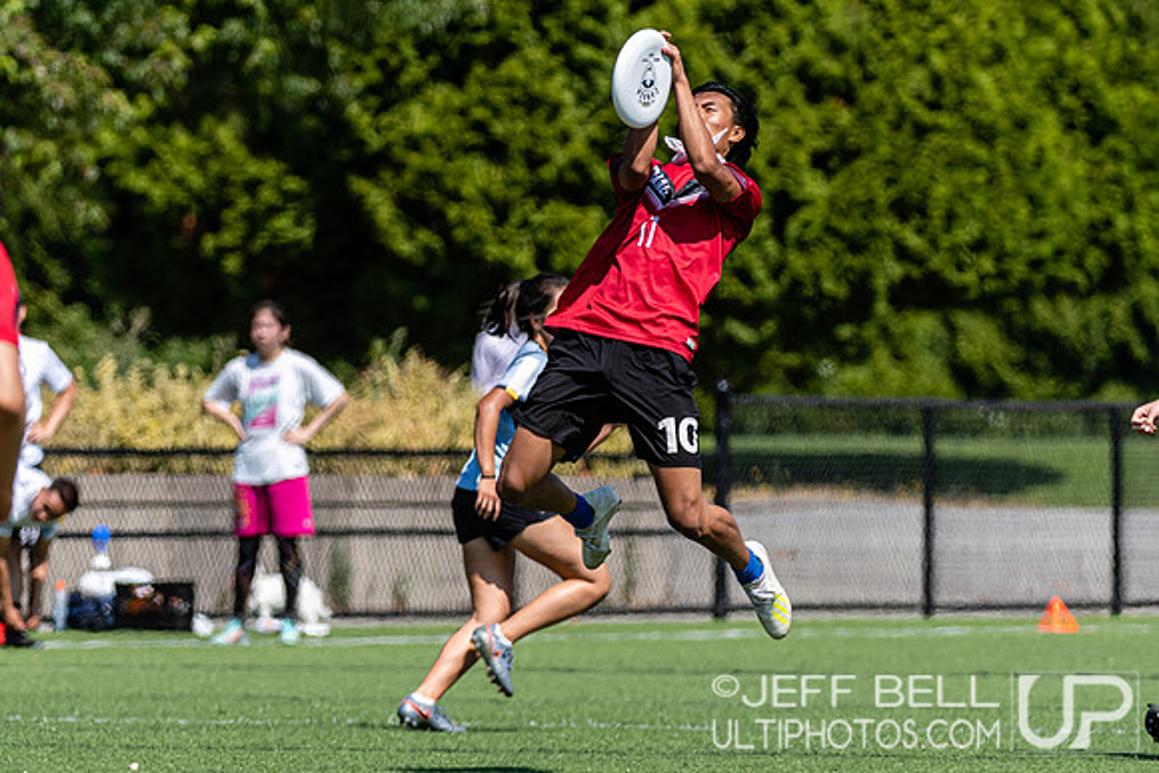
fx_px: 16021
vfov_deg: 2.8
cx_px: 582
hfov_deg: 4.1
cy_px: 271
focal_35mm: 498
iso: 200
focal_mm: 250
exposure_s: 1/2000
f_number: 4
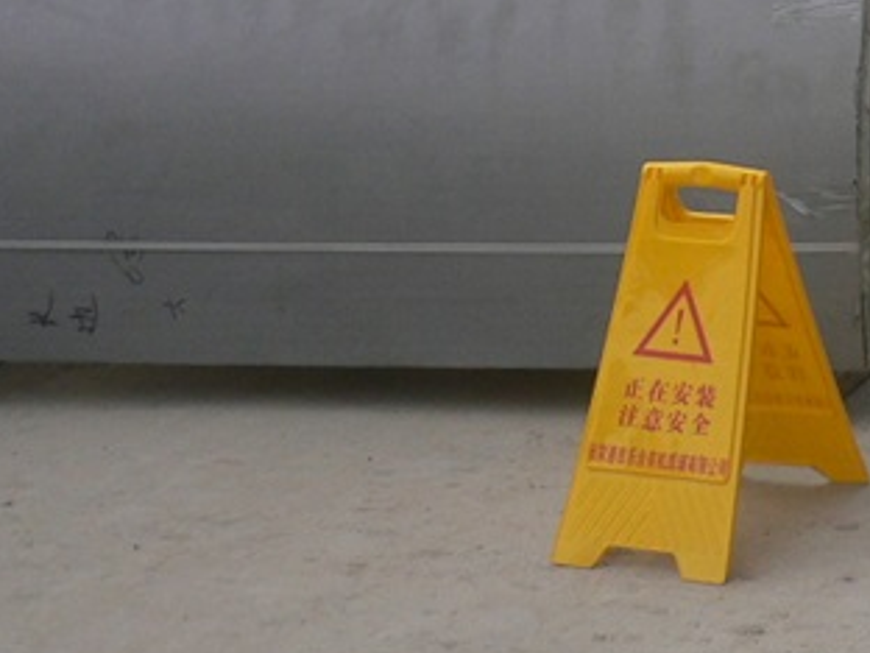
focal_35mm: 115
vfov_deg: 12.6
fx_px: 2890
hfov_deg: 16.1
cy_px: -137
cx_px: 1171
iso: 80
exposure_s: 1/320
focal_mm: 5.8
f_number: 2.8
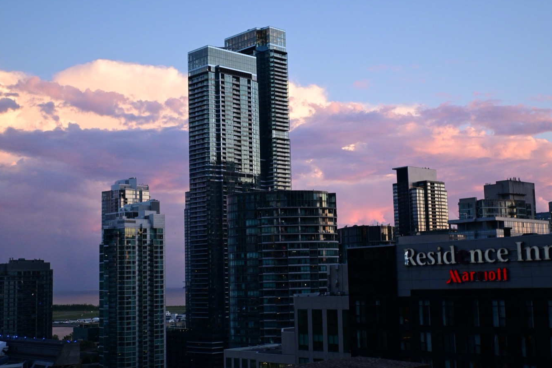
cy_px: 183
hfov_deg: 40.2
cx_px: 279
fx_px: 755
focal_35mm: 49
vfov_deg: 27.4
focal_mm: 31.5
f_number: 5
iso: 2000
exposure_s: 1/800
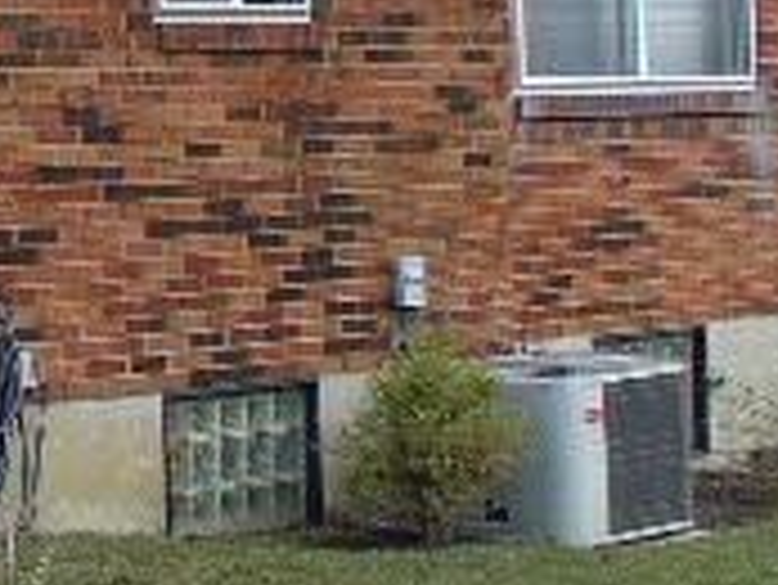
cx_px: -342
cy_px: -86
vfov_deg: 10.7
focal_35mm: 137
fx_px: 3081
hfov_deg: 13.6
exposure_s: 1/250
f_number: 2.8
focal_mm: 6.1
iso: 80
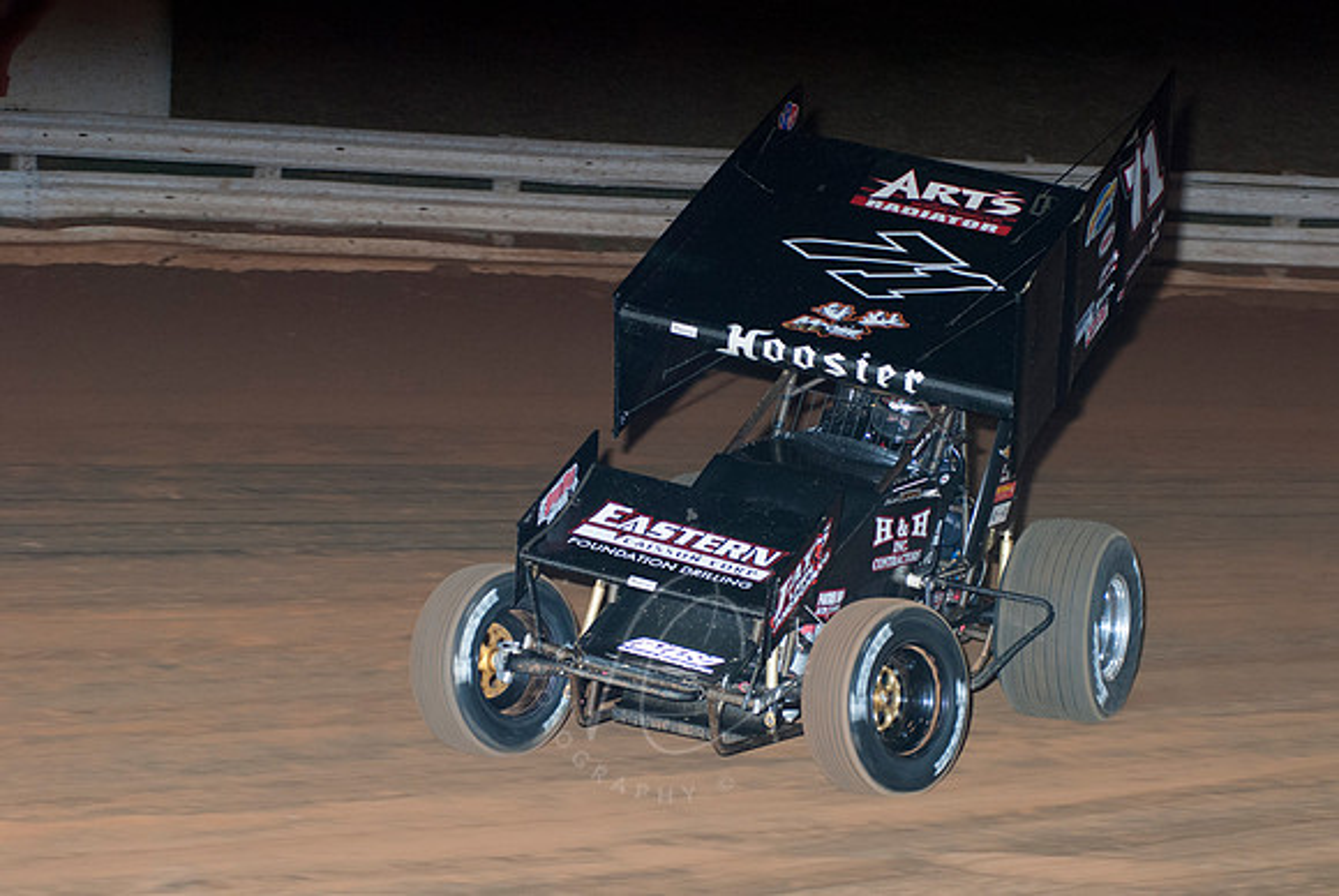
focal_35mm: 120
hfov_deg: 17.0
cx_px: 670
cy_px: 448
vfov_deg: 11.4
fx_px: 4468
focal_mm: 80
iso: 400
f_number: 4
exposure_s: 1/400
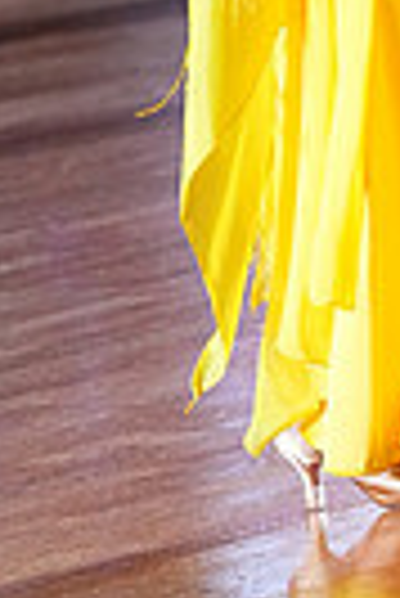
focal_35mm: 537
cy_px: -432
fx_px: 8926
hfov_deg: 2.6
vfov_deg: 3.8
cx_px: 825
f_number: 4.5
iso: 6400
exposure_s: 1/400
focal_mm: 123
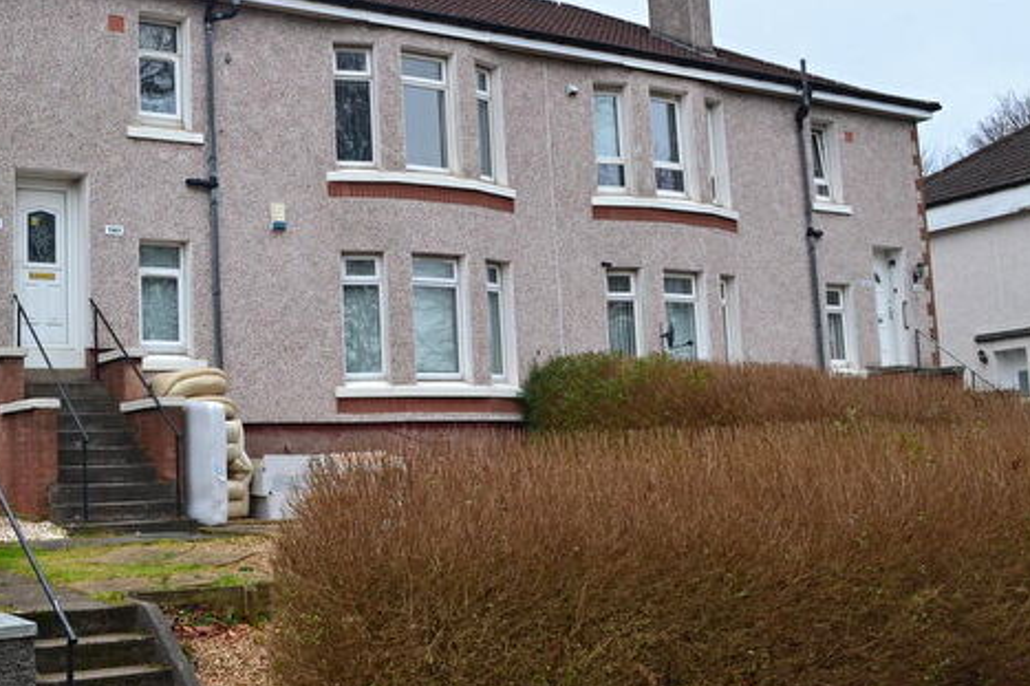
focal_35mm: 45
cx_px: 348
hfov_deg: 43.1
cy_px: 294
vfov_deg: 29.8
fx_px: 1287
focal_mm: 20
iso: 400
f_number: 8
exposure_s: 1/60
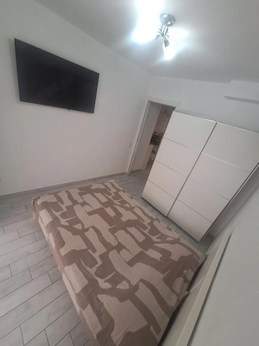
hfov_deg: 89.9
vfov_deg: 106.2
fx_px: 130
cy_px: 173
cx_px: 130
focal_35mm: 13
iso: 80
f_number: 2.2
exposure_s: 1/50
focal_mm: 1.74
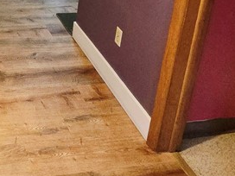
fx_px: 333
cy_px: -49
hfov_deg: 35.0
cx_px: -3
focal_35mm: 49
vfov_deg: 25.7
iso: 1250
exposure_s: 1/60.2
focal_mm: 2.2
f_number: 2.2
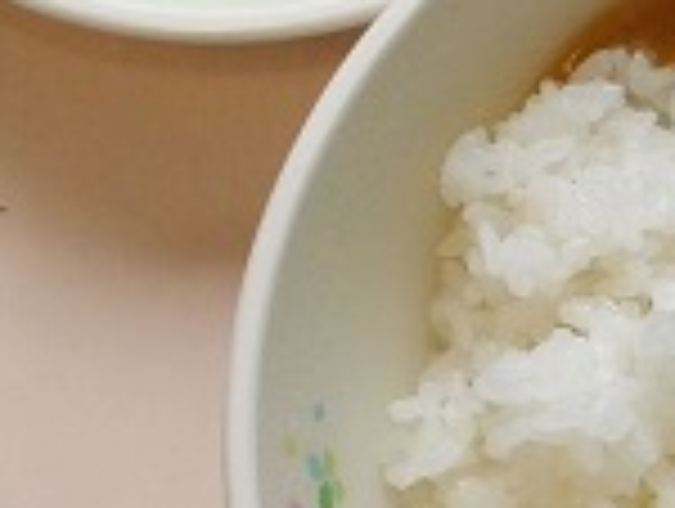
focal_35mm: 115
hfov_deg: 15.8
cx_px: 999
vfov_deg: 12.9
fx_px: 2246
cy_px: 103
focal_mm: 4.9
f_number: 10.4
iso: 465
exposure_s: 1/60
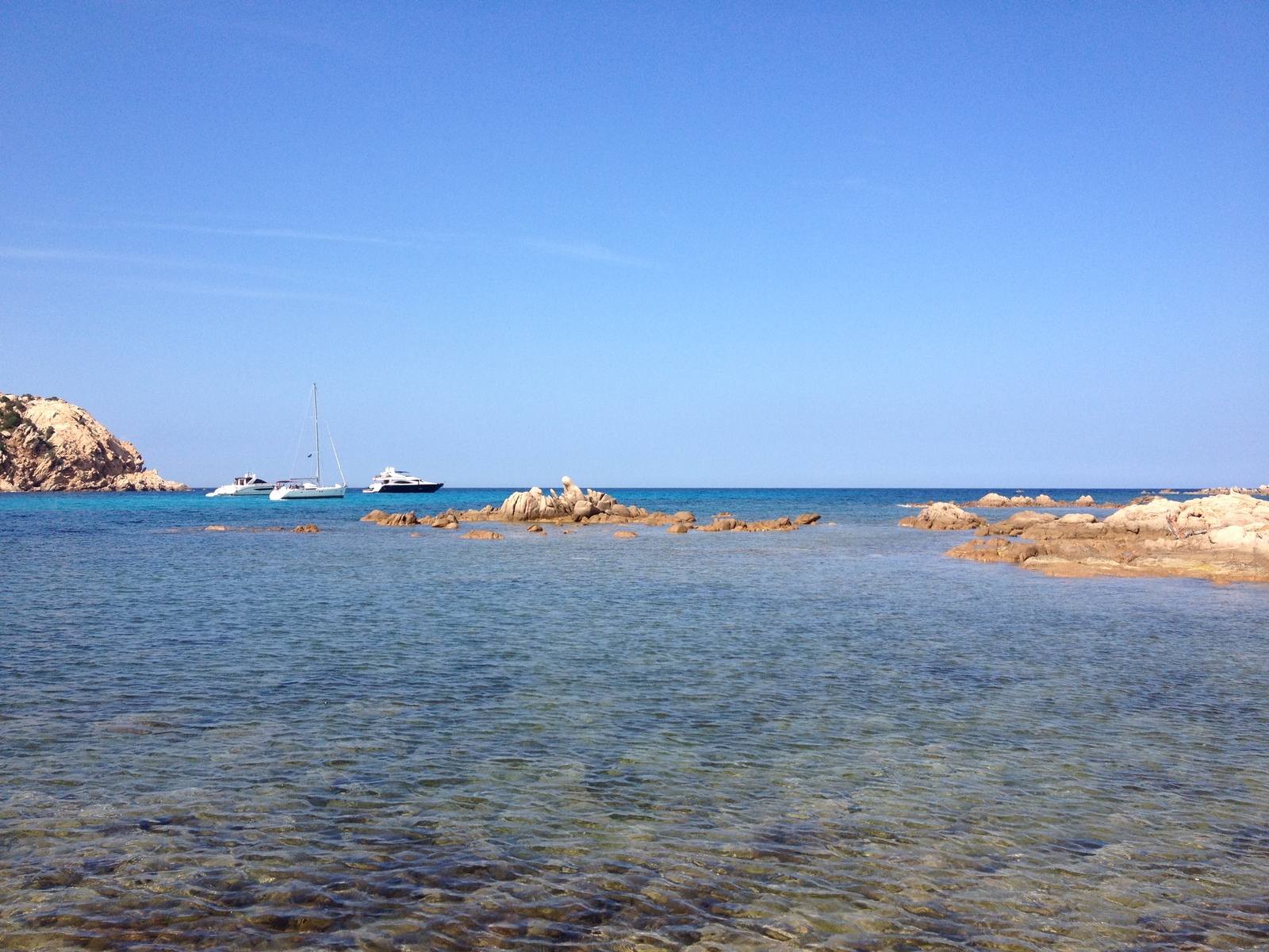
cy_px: 476
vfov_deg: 40.7
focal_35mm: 35
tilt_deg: -2.5
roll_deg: +0.4
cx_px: 634
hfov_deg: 52.6
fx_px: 1283
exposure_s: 1/1672
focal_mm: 4.28
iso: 50
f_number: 2.4
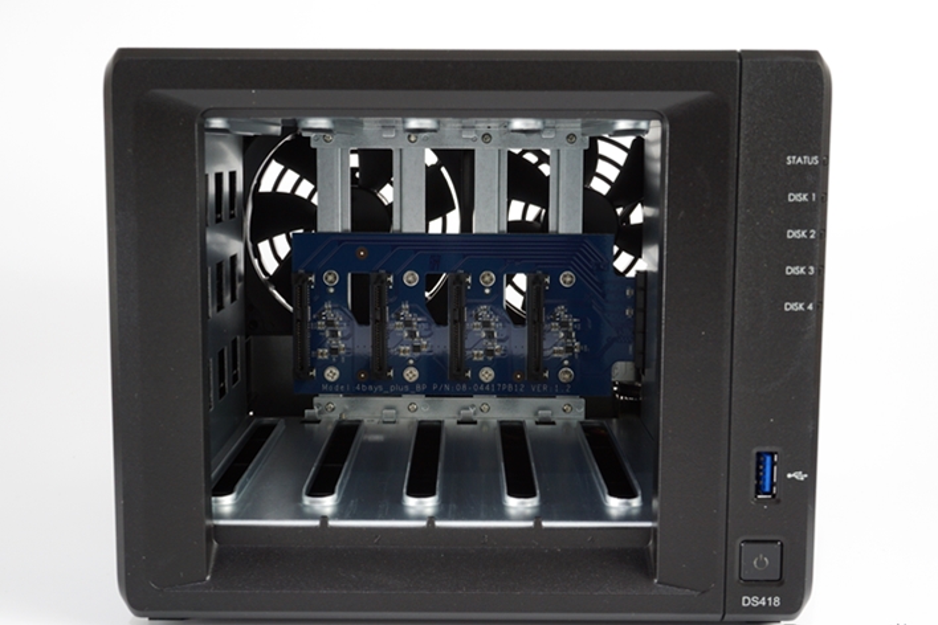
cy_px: 336
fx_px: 1370
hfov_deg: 37.8
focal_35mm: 53
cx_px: 461
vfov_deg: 25.7
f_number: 16
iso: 200
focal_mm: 31
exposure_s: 1
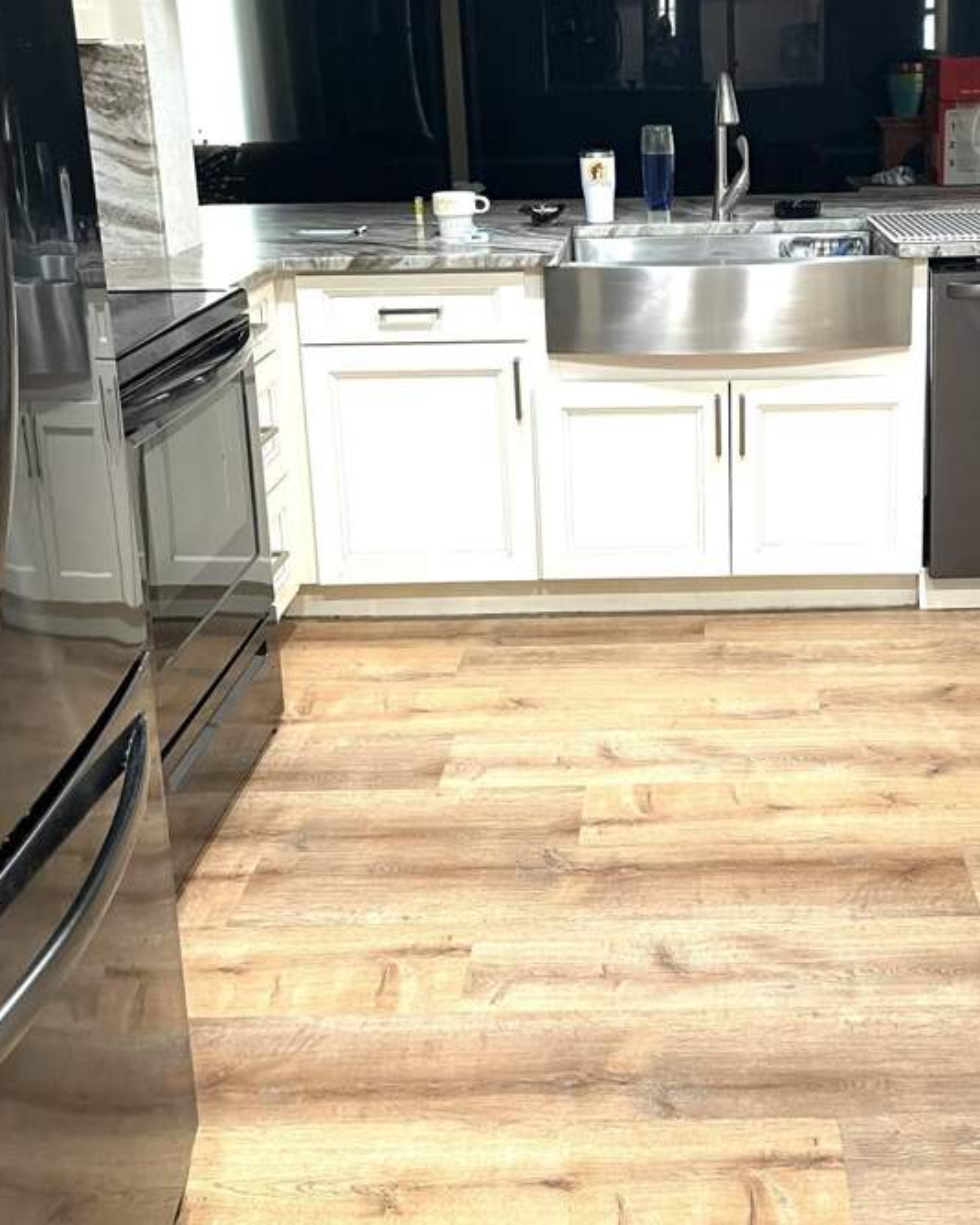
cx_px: 663
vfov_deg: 46.1
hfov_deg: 37.8
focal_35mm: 39
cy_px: 413
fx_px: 1413
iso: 250
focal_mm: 5.1
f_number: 1.6
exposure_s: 1/60
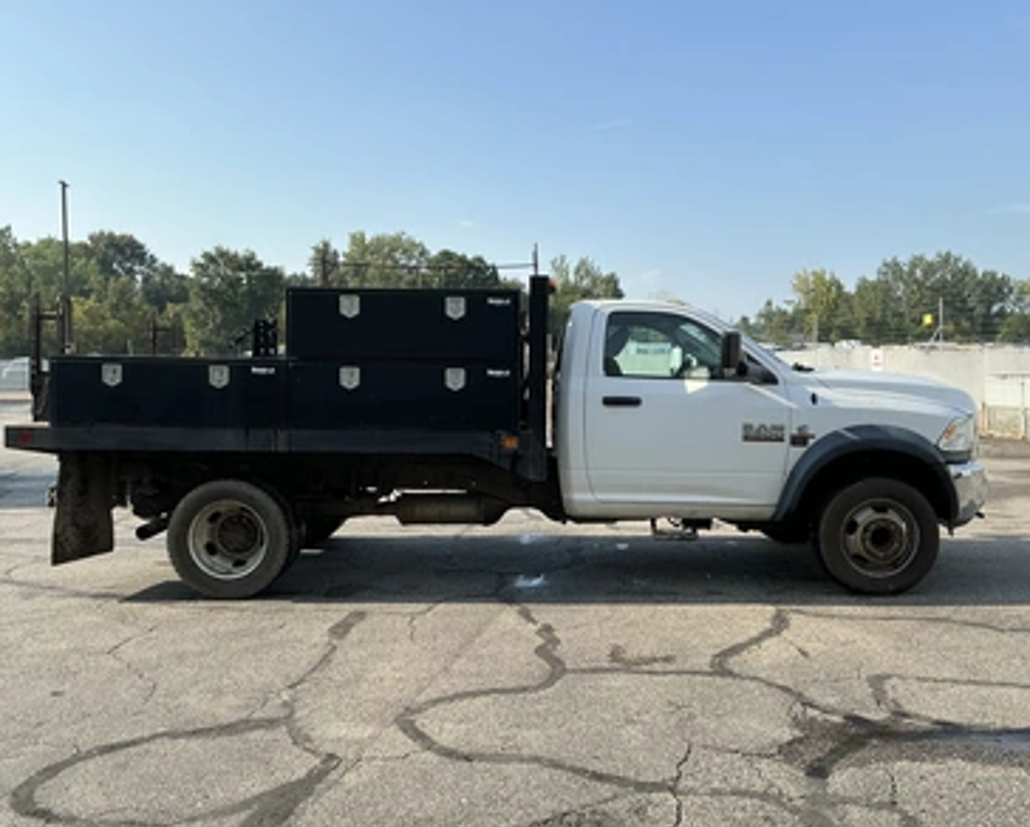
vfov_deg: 48.6
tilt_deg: -1.4
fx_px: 916
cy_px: 411
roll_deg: +0.7
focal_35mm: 30
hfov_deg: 58.7
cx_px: 518
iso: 25
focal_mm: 3
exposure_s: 1/1377
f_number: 1.8
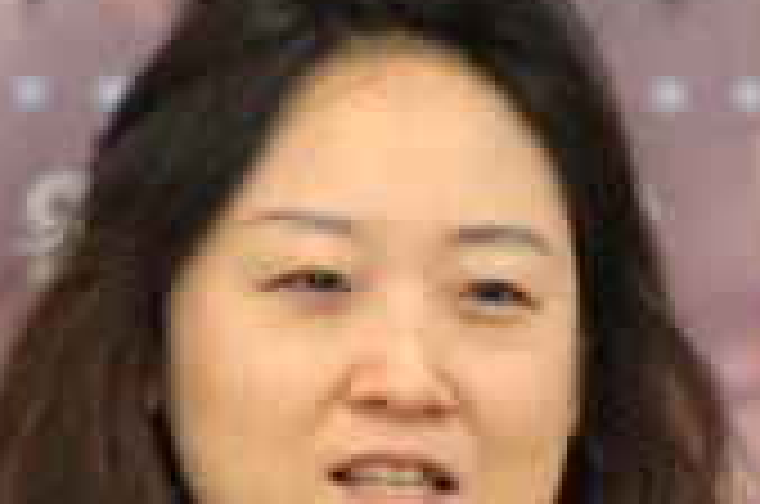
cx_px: 346
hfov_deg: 2.3
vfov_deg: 1.5
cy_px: 443
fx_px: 18753
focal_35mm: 890
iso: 400
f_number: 2.8
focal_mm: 200
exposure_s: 1/60
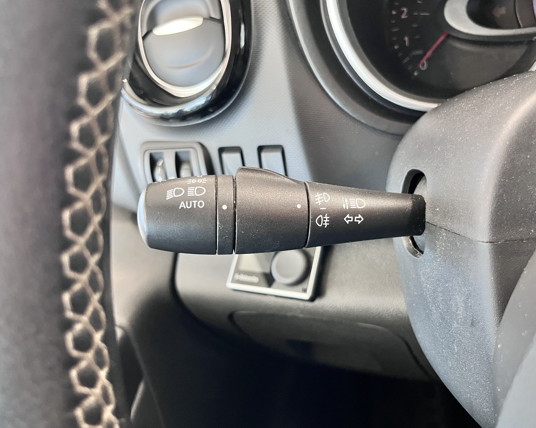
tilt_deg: -39.0
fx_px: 444
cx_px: 282
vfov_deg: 51.5
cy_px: 219
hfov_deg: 62.2
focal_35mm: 28
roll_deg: +23.1
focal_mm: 5.1
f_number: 1.6
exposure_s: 1/50
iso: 400
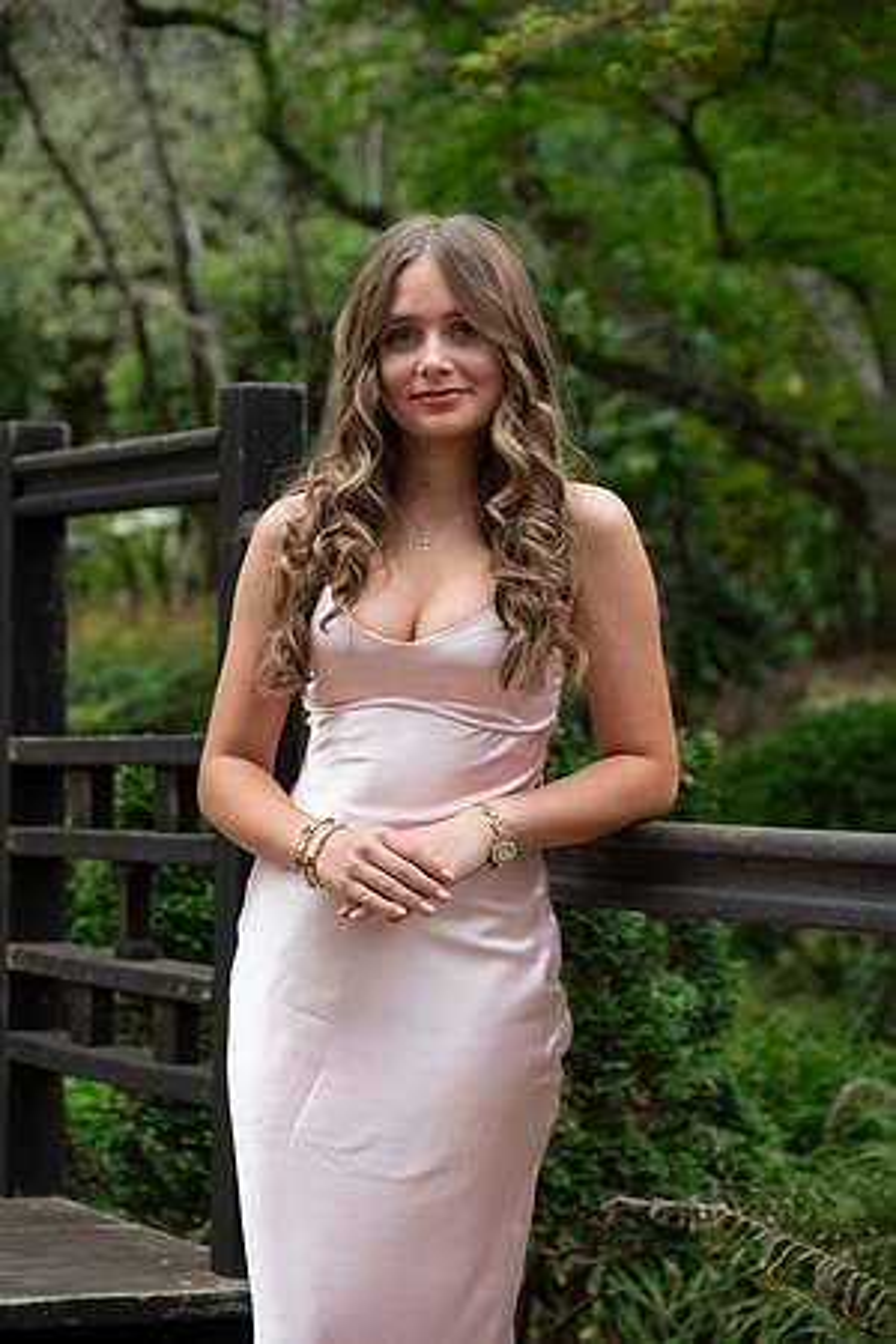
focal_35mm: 120
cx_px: 448
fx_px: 4480
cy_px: 672
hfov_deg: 11.4
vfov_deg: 17.1
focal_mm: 120
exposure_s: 1/800
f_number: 6.3
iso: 1250
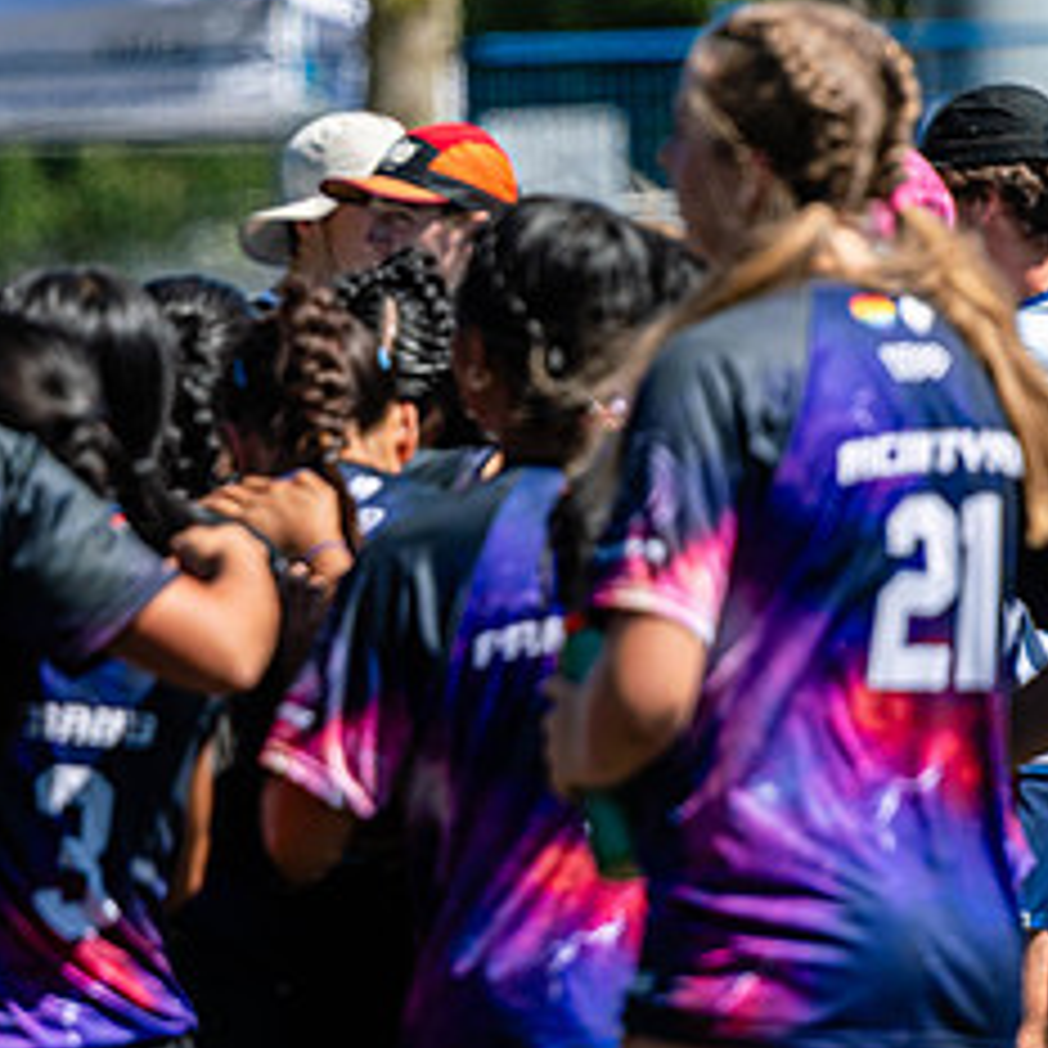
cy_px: 475
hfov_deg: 2.8
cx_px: 315
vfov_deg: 2.8
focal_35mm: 634
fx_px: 21716
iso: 100
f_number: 3.2
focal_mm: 200
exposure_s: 1/2000
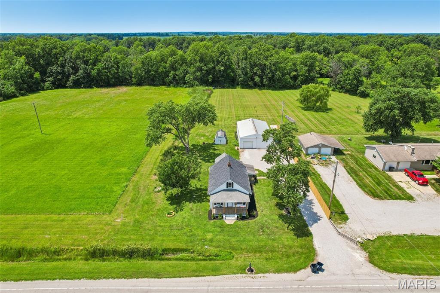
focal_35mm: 22
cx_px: 220
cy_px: 146
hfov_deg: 78.6
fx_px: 269
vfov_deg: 57.2
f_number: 2.8
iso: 100
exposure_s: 1/2000
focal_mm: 8.4
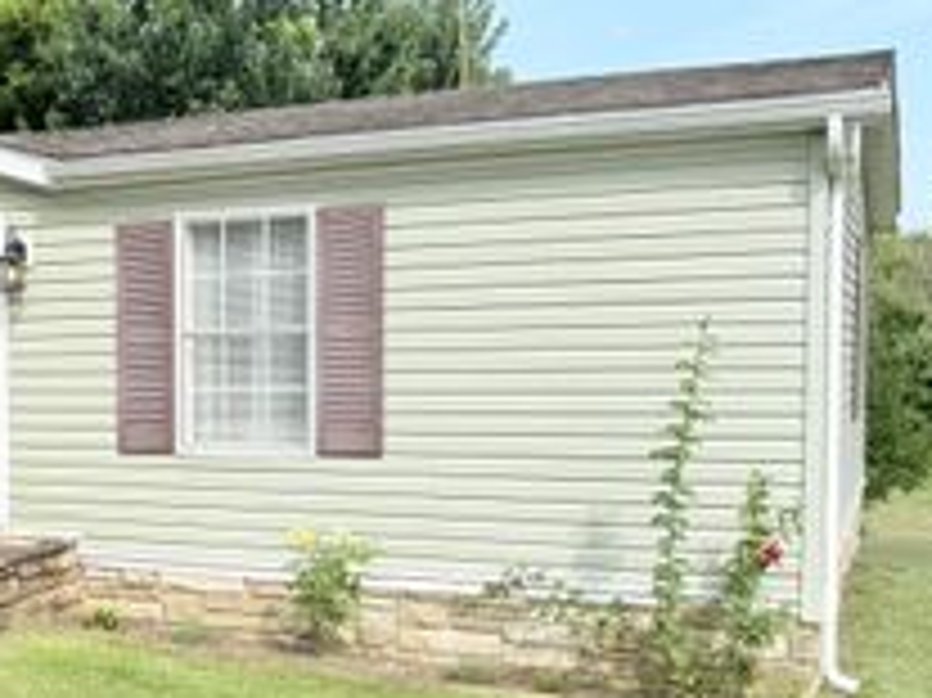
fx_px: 1561
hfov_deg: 30.1
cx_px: -72
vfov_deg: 25.1
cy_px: 439
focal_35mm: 58
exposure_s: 1/3425
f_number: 1.78
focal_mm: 6.76
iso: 80
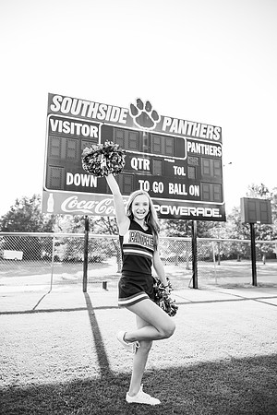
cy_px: 208
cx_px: 138
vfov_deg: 73.7
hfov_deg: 53.1
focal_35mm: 24
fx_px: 277
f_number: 2.8
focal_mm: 24
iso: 200
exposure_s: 1/800
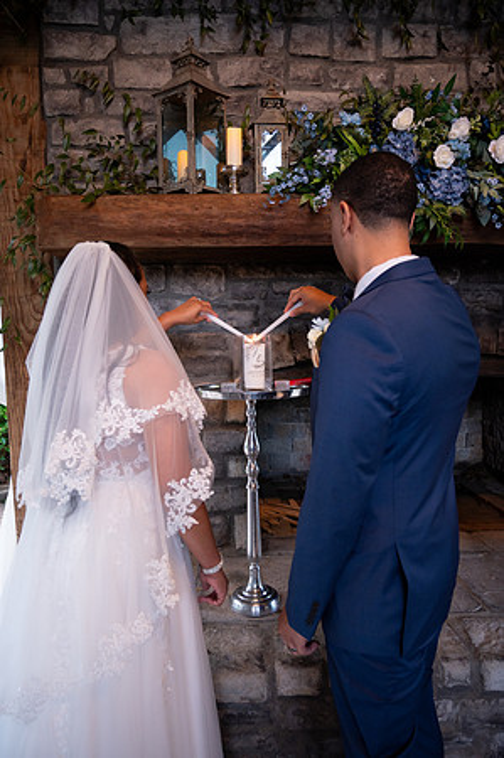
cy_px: 379
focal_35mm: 26
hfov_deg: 48.6
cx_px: 252
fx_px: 558
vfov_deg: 68.4
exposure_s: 1/125
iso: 1600
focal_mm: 26.5
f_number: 4
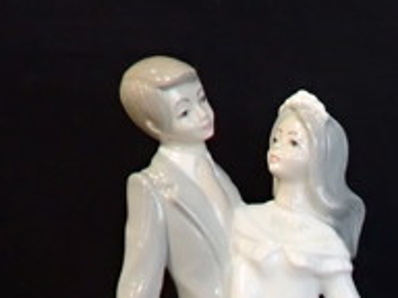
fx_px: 908
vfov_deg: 15.5
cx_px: 485
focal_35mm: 79
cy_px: 567
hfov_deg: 22.6
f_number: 2
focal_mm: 3.33
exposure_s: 1/40
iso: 640
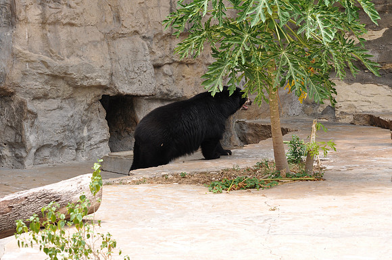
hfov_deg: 19.5
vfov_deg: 13.0
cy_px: 130
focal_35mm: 105
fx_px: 1142
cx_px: 196
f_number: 8
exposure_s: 1/200
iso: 200
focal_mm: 70
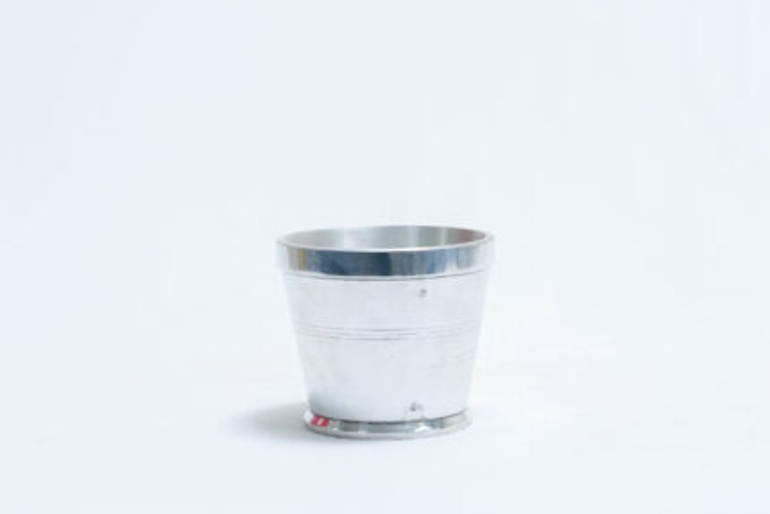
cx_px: 385
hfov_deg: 23.4
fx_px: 1861
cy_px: 257
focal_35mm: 87
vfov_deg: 15.7
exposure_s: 1/125
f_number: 10
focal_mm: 58
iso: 3200
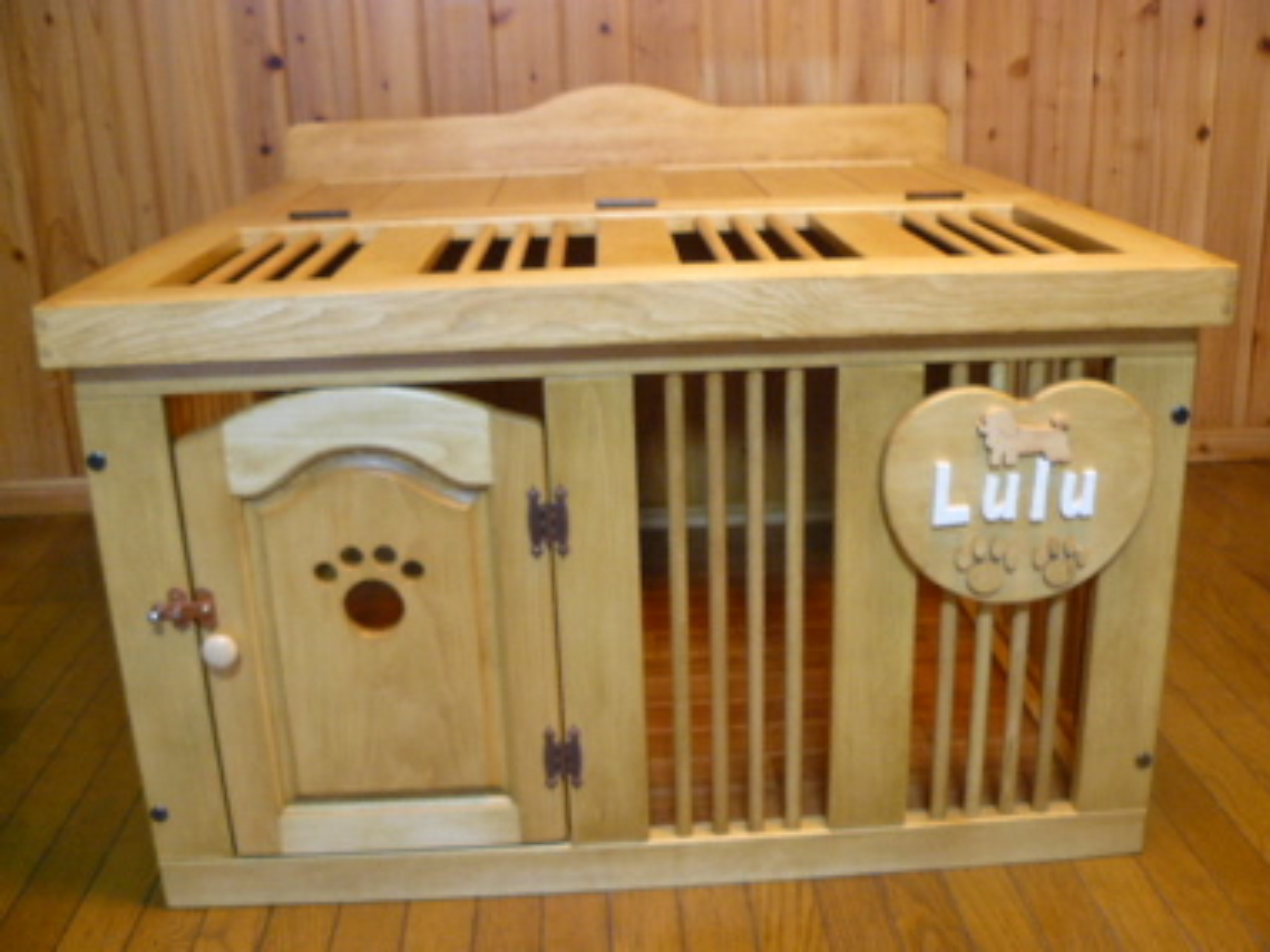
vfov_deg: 39.7
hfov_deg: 51.4
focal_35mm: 36
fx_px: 1321
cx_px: 635
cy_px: 476
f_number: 2.8
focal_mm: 6
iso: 200
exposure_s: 1/10
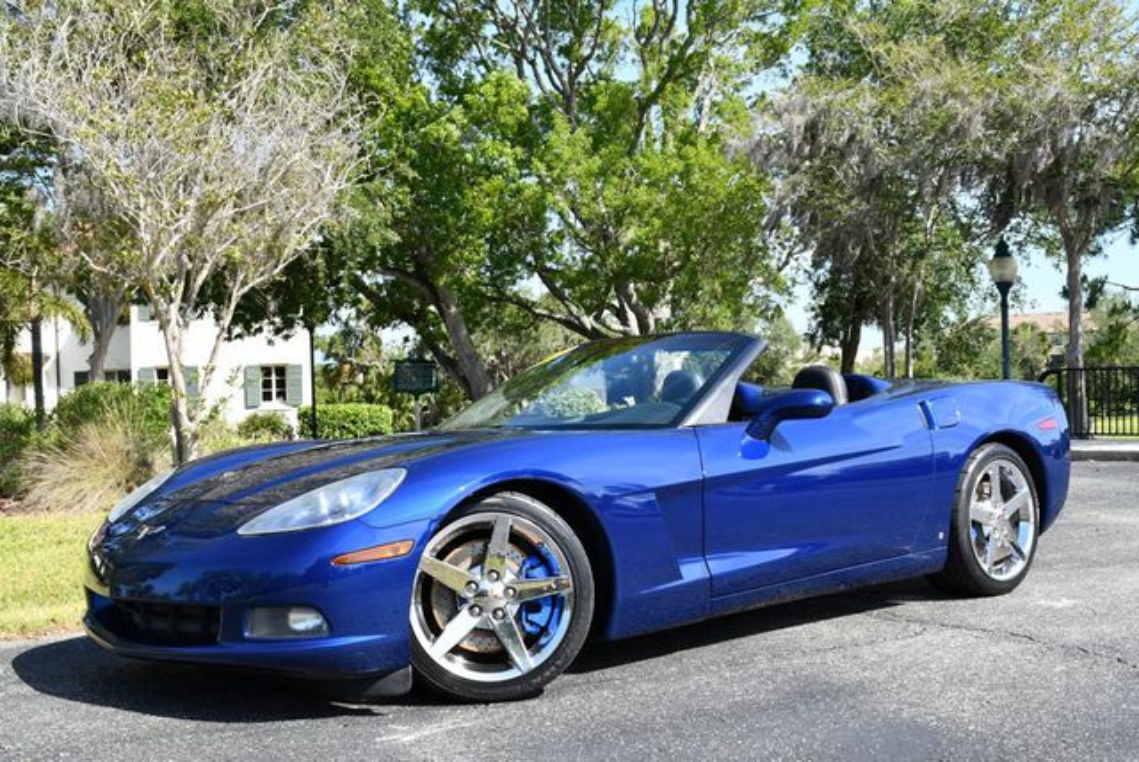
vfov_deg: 30.6
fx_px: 1393
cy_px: 381
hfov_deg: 44.5
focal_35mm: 44
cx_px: 570
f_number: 8
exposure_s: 1/250
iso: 200
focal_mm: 22
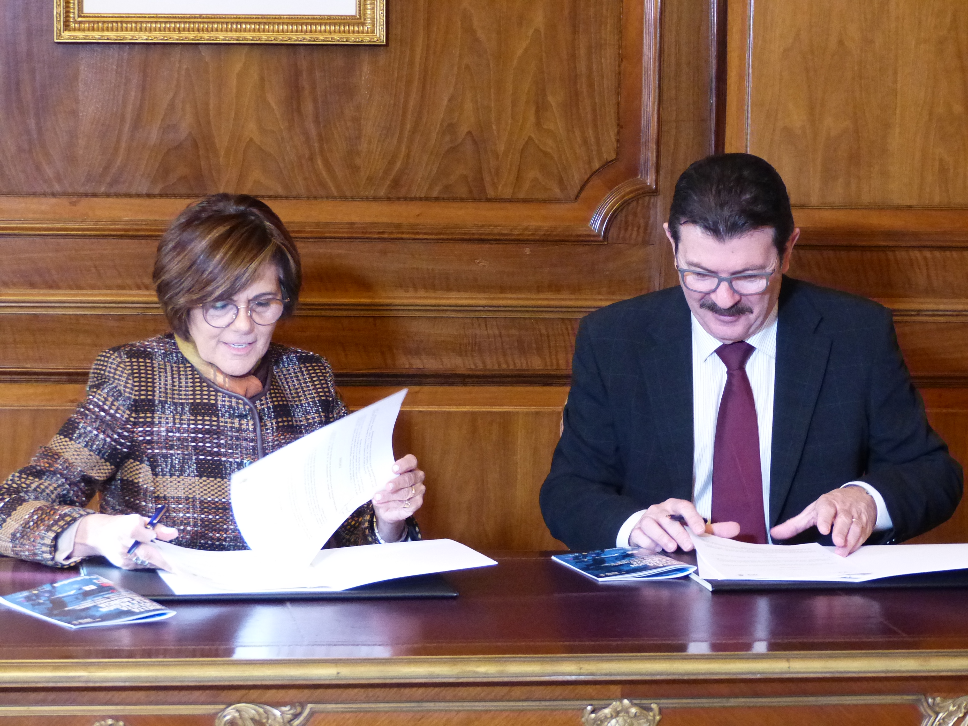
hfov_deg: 18.0
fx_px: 3048
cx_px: 484
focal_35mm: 109
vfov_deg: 13.6
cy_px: 363
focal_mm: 19.6
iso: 800
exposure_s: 1/50
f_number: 2.8
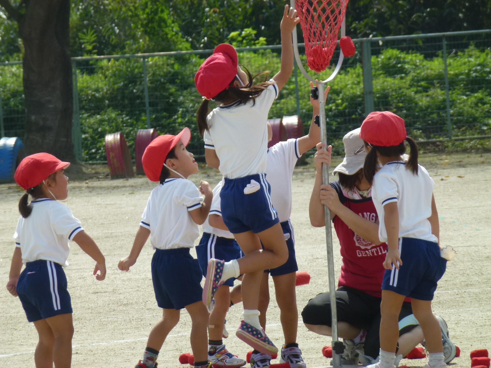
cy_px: 184
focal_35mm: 384
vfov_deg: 3.9
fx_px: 5447
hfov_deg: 5.2
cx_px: 246
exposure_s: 1/500
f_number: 5.9
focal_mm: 68.8
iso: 125
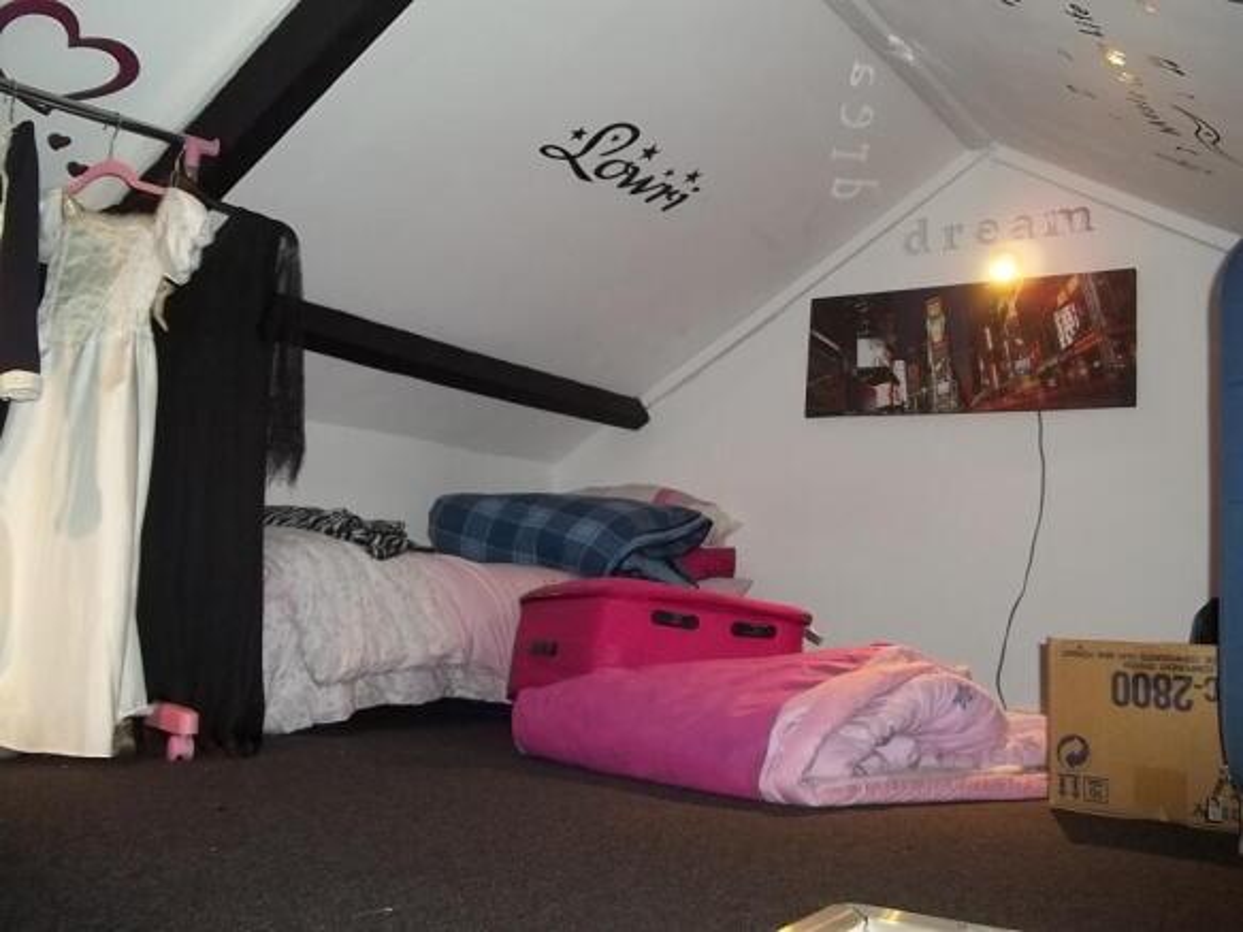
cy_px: 466
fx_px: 1149
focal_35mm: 32
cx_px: 622
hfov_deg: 56.8
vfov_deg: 44.1
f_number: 2.9
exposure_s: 1/30
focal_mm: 5.7
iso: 160
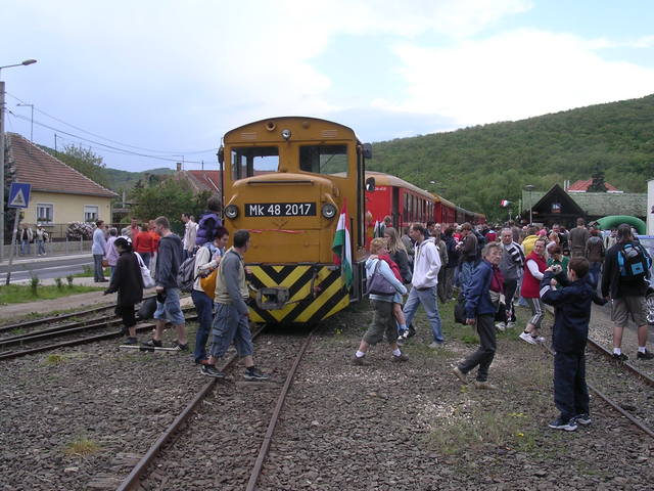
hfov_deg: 49.0
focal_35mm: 38
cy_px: 246
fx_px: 718
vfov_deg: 37.7
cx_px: 327
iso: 100
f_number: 5.6
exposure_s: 1/138
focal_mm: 5.8
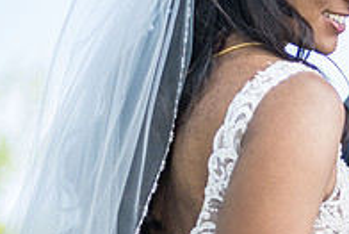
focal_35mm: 248
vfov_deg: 5.5
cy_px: 60
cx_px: 507
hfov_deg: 8.1
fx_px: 2406
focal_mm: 56
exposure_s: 1/2000
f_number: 1.2
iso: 160
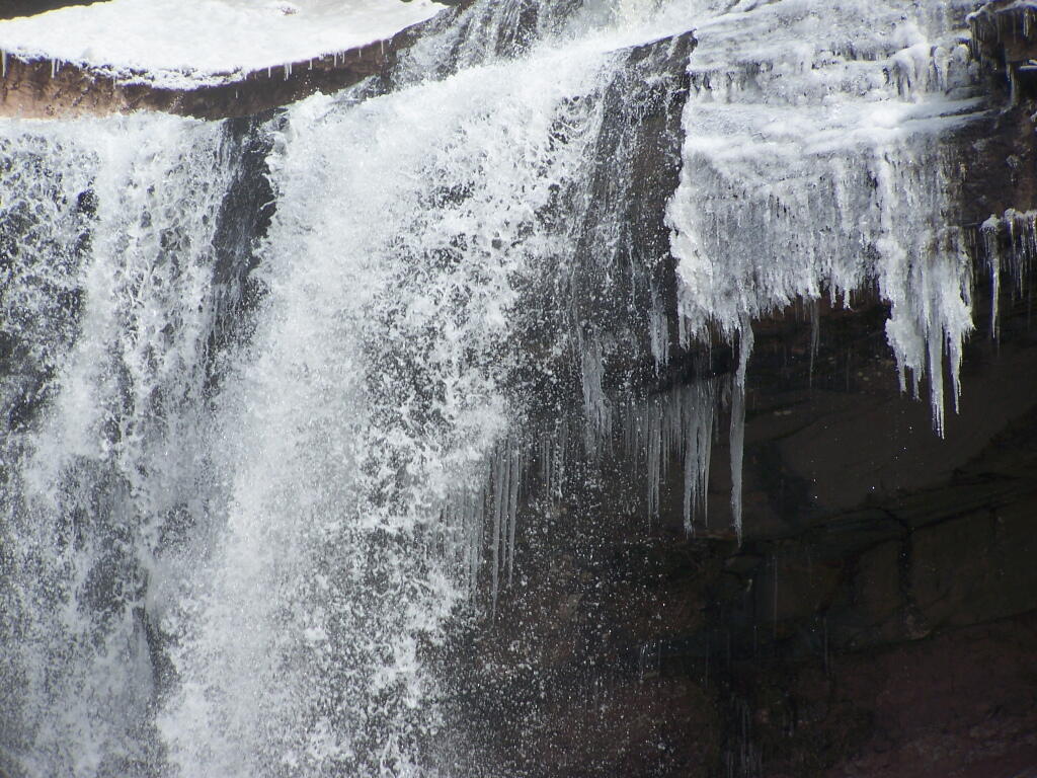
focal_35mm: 218
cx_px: 518
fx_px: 6531
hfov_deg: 9.1
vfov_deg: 6.8
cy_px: 389
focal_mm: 36.2
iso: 80
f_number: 3.2
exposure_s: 1/640
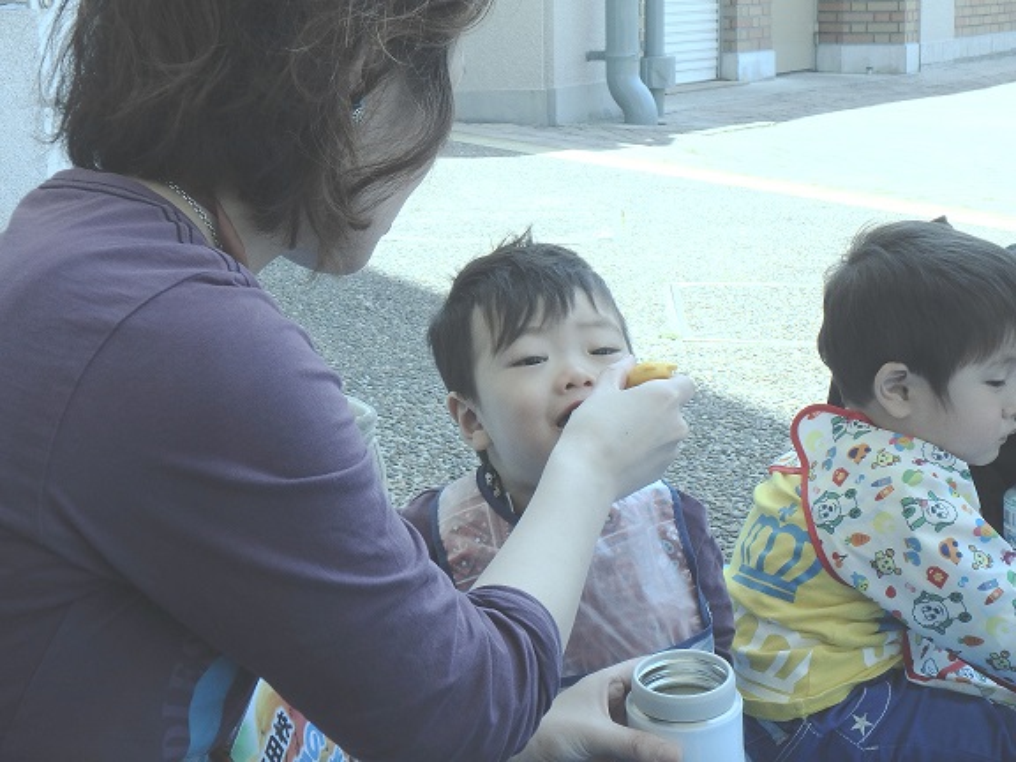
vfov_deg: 27.5
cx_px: 508
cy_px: 381
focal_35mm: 53
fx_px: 1556
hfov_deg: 36.2
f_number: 5.2
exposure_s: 1/250
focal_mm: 9.4
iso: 125
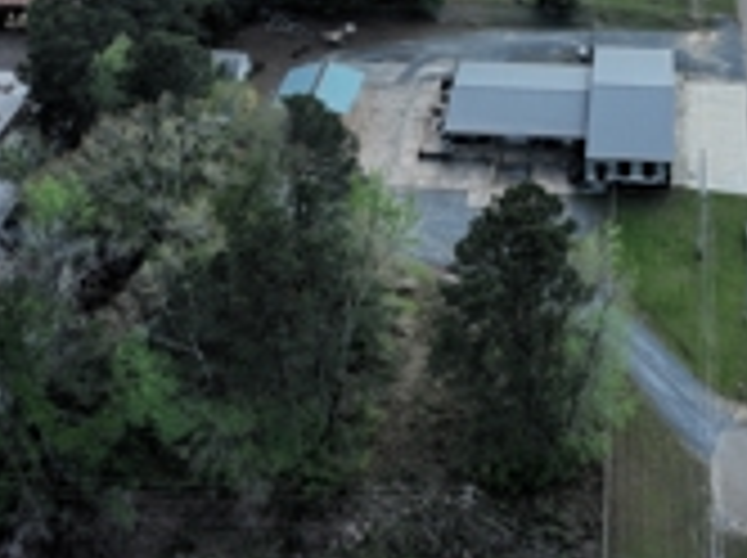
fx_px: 1250
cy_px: -40
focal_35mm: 58
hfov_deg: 32.9
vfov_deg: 23.7
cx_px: 513
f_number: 2.8
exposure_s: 1/2000
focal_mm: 12.29
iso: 400
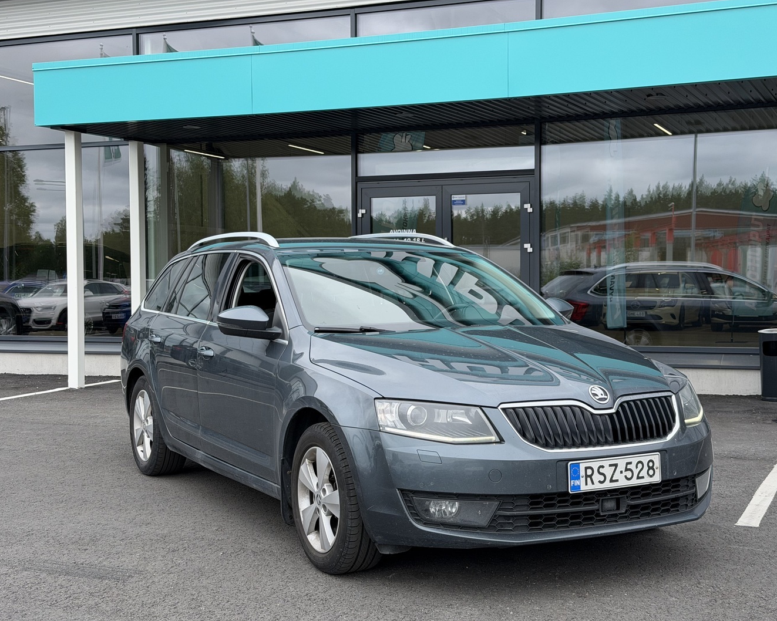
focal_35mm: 51
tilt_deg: -1.7
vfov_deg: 29.7
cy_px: 312
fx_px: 1173
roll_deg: -0.4
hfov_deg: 36.6
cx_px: 416
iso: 64
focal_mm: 6.76
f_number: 1.78
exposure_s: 1/975
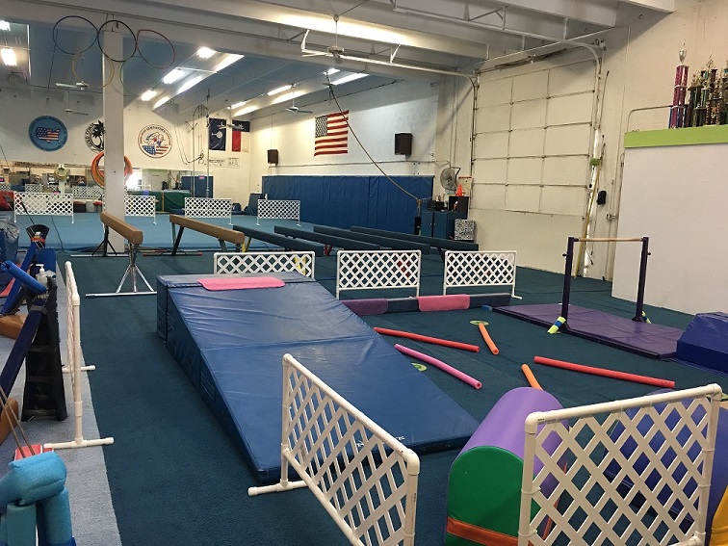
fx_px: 610
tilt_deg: -6.4
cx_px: 364
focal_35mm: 29
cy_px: 273
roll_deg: -1.9
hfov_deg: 61.7
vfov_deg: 48.2
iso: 80
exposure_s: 1/15
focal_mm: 4.15
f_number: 2.2
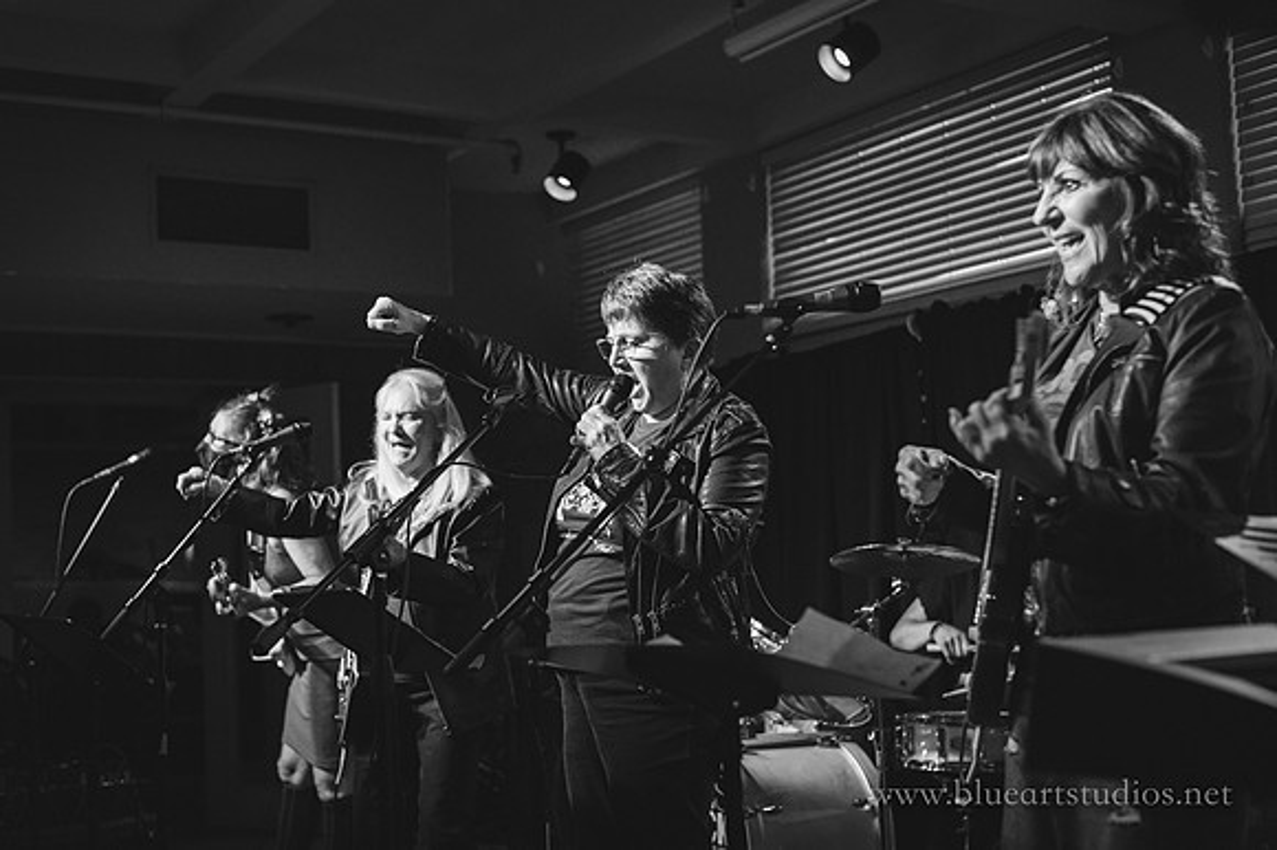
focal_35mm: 50
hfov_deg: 39.6
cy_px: 425
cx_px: 638
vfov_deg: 27.0
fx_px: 1773
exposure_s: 1/250
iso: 1250
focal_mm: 50
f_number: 2.8
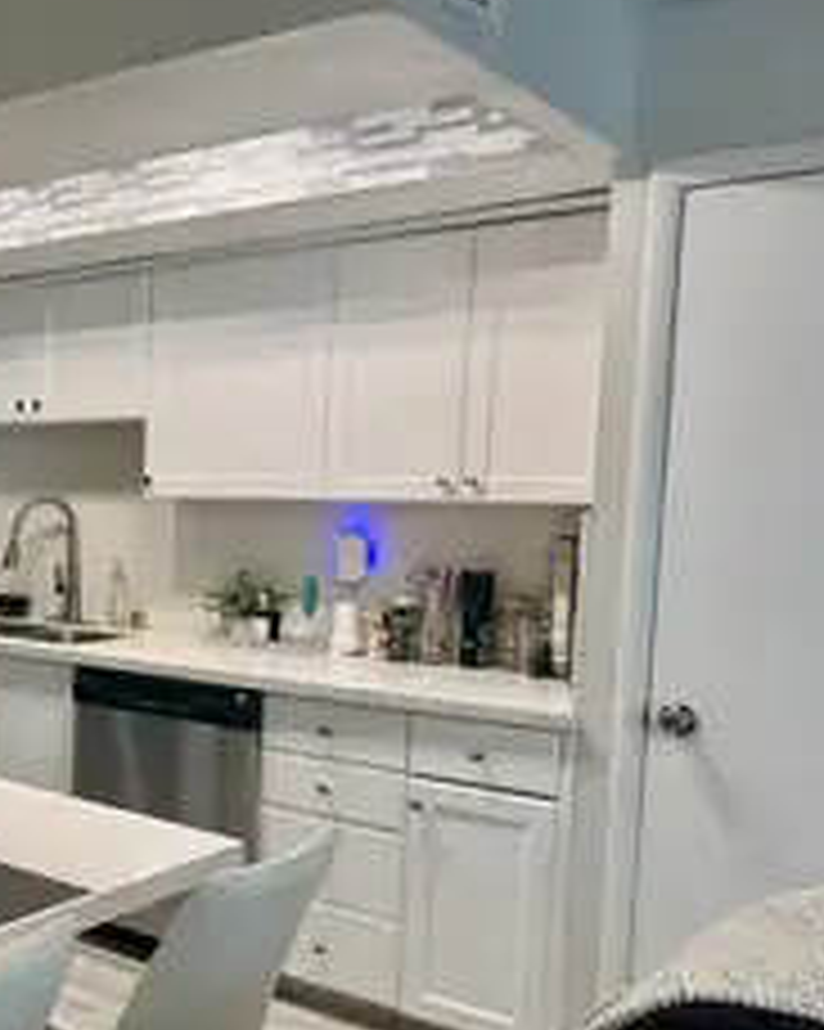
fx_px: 1251
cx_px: -63
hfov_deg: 32.5
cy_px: 603
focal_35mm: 41
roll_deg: -0.2
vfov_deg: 44.6
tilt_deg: -5.8
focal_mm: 6.76
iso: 160
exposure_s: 1/120
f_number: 1.78
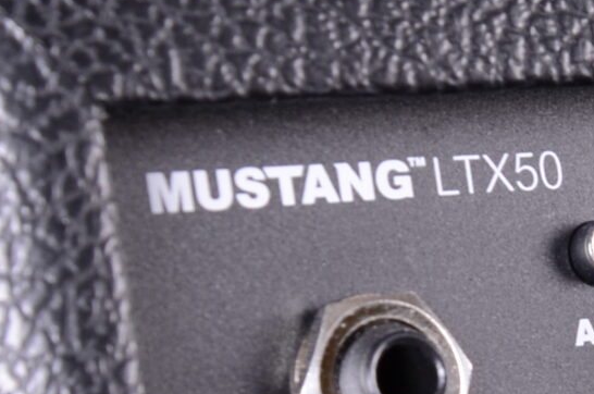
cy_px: 682
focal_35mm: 197
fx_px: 3245
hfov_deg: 10.0
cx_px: 983
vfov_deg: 6.8
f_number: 10
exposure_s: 1/200
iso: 200
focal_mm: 28
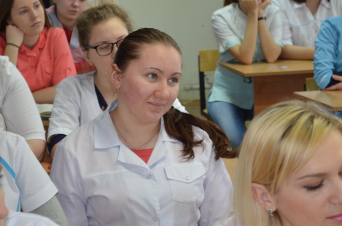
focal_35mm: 130
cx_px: 152
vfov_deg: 10.5
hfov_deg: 15.8
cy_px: 99
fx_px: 1230
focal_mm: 55
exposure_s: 1/60
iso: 1400
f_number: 5.6
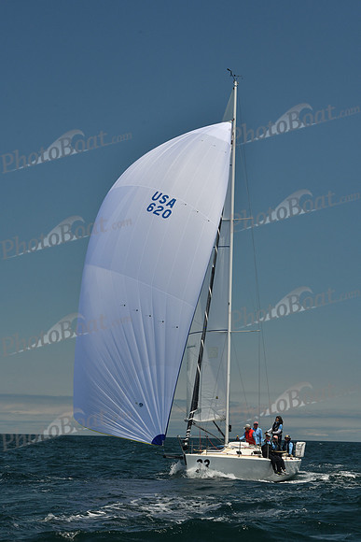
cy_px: 271
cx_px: 180
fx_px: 1353
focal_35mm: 90
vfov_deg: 22.6
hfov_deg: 15.2
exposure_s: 1/640
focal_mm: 90
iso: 320
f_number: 10
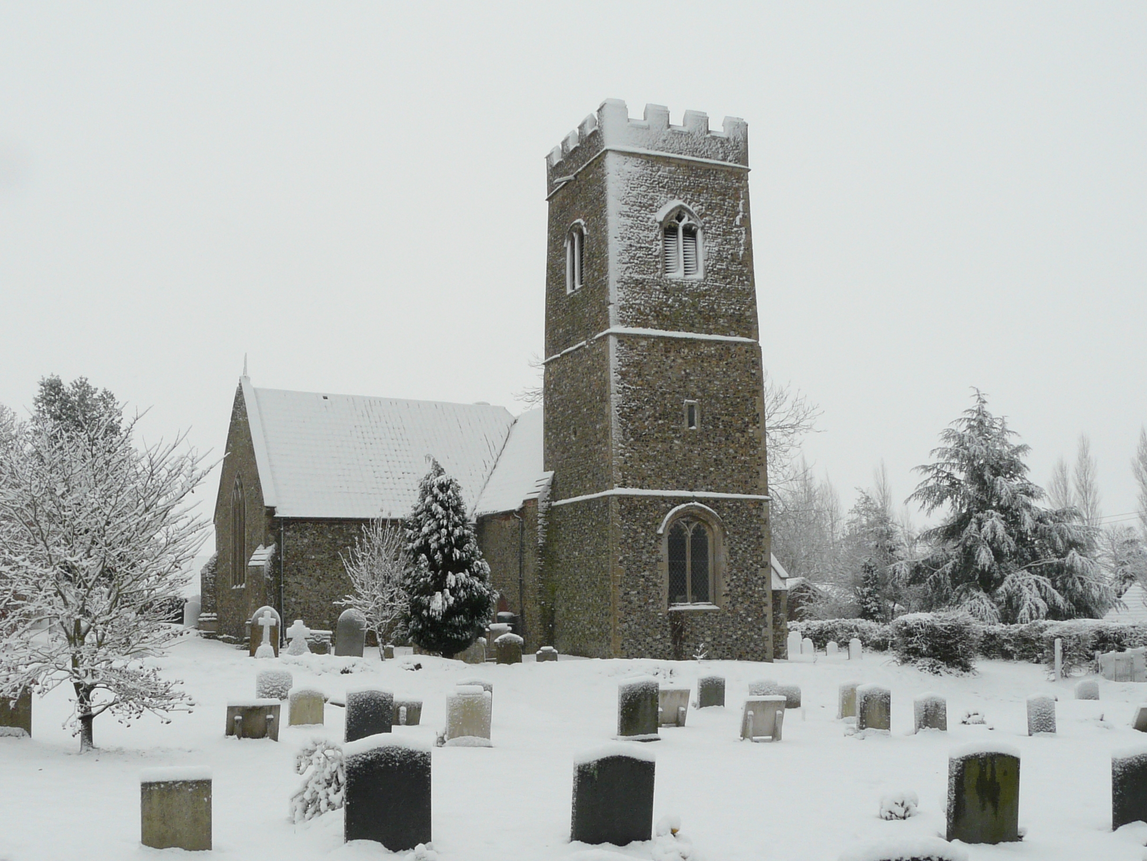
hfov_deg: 63.4
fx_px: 928
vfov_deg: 49.7
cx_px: 574
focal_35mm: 28
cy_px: 430
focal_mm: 4.6
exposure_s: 1/200
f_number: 5.6
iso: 100
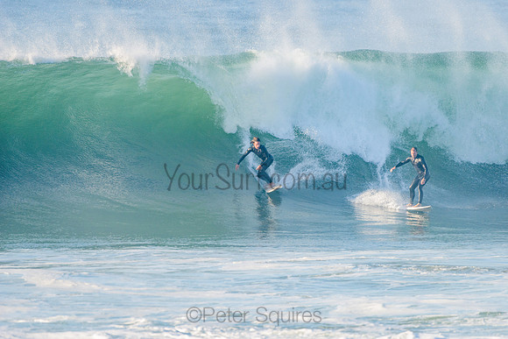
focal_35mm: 500
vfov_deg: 2.8
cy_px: 170
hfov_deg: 4.1
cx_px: 254
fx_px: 7057
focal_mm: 500
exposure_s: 1/1600
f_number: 5.6
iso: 360
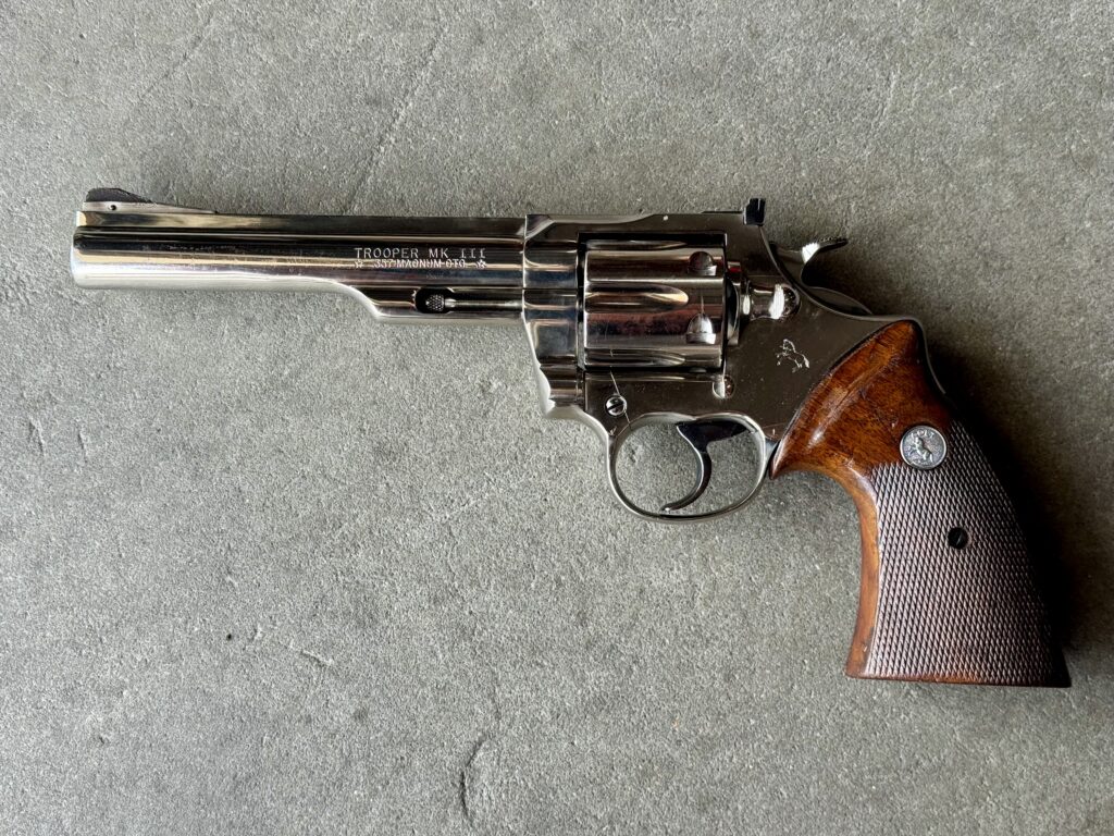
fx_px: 1545
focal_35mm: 48
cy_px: 418
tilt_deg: -86.3
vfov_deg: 30.3
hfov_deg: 39.7
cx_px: 557
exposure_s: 1/182
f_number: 1.78
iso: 64
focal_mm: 6.76
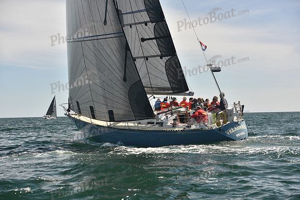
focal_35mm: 70
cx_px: 150
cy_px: 100
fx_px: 583
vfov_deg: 19.5
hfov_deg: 28.8
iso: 250
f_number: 5.6
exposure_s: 1/640
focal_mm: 70
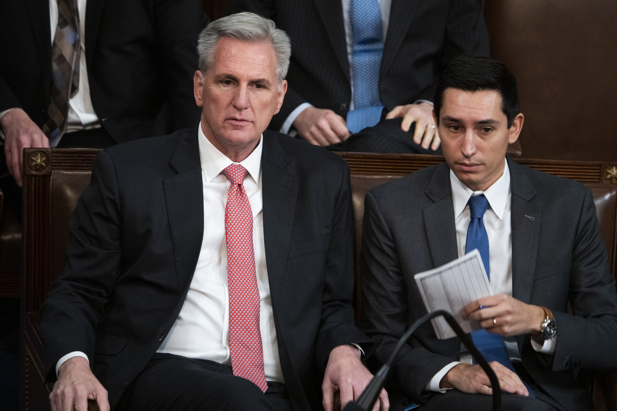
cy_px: 206
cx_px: 308
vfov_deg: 3.4
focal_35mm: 400
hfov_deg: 5.2
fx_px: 6855
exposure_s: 1/200
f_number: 6.3
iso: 6400
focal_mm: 400
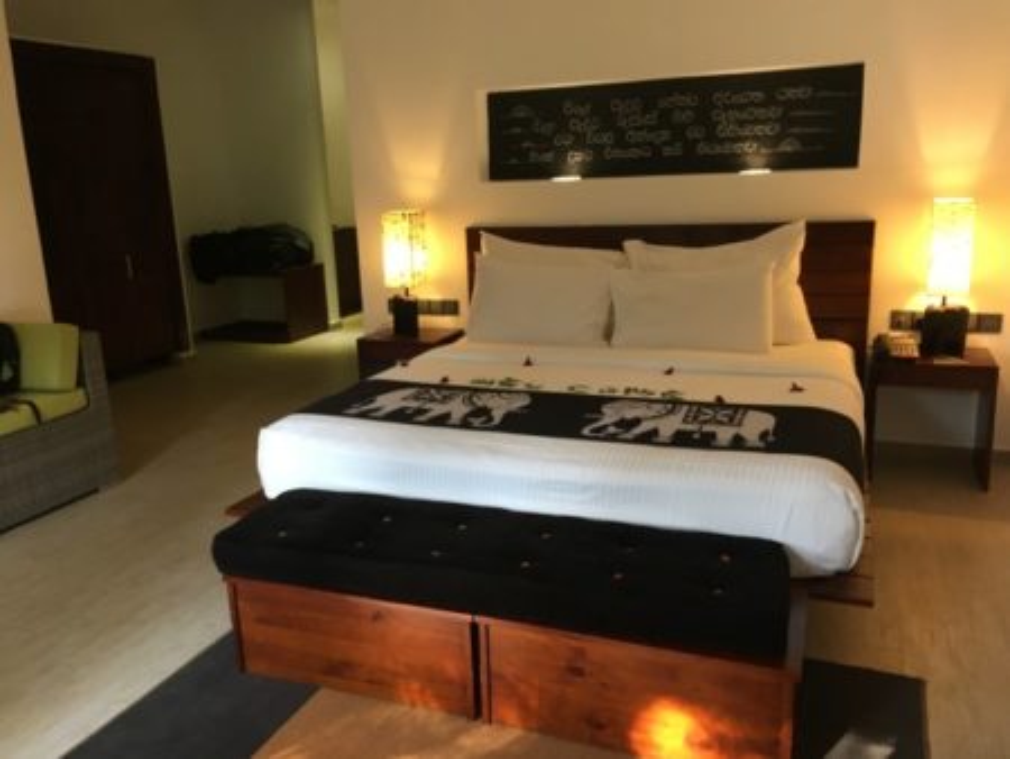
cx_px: 505
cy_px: 380
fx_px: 847
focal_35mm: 29
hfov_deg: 61.6
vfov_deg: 48.3
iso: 160
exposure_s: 1/33
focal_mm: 4.15
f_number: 2.2
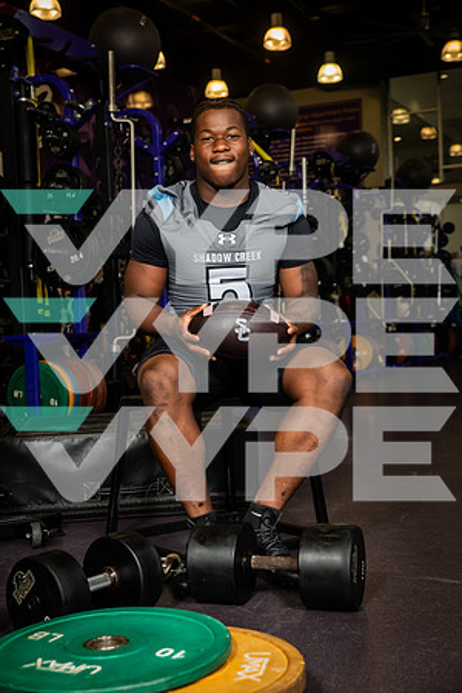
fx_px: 1001
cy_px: 346
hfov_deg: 26.0
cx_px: 231
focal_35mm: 52
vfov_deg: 38.2
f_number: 5.6
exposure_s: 1/250
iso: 500
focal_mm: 52
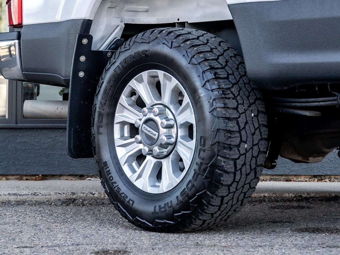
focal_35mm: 93
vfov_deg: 15.8
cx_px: 150
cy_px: 59
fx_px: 914
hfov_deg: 21.1
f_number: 4
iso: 200
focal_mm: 47
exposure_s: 1/125
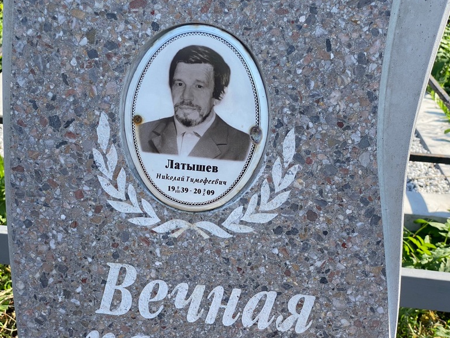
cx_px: 220
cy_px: 169
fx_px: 702
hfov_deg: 35.5
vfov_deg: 27.0
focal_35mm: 54
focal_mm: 6
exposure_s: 1/592
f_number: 2
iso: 20
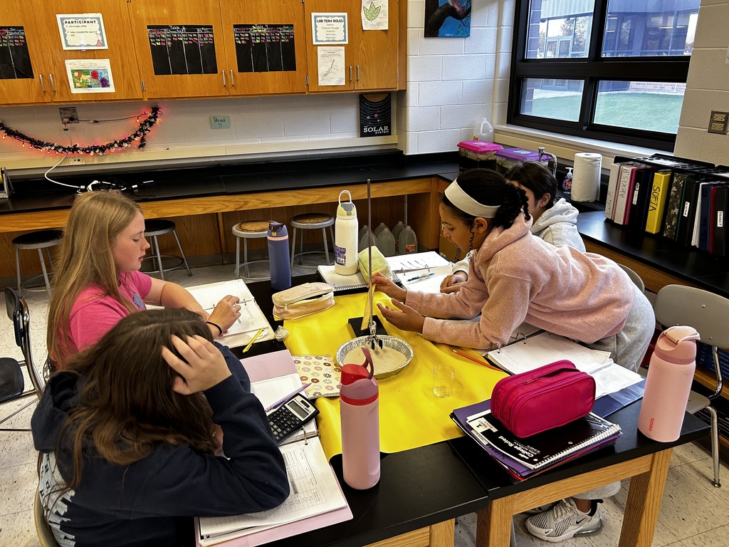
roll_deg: +1.4
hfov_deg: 67.3
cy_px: 274
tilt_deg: -21.4
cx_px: 364
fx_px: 548
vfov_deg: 53.1
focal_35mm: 26
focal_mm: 5.7
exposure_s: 1/60
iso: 125
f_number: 1.5
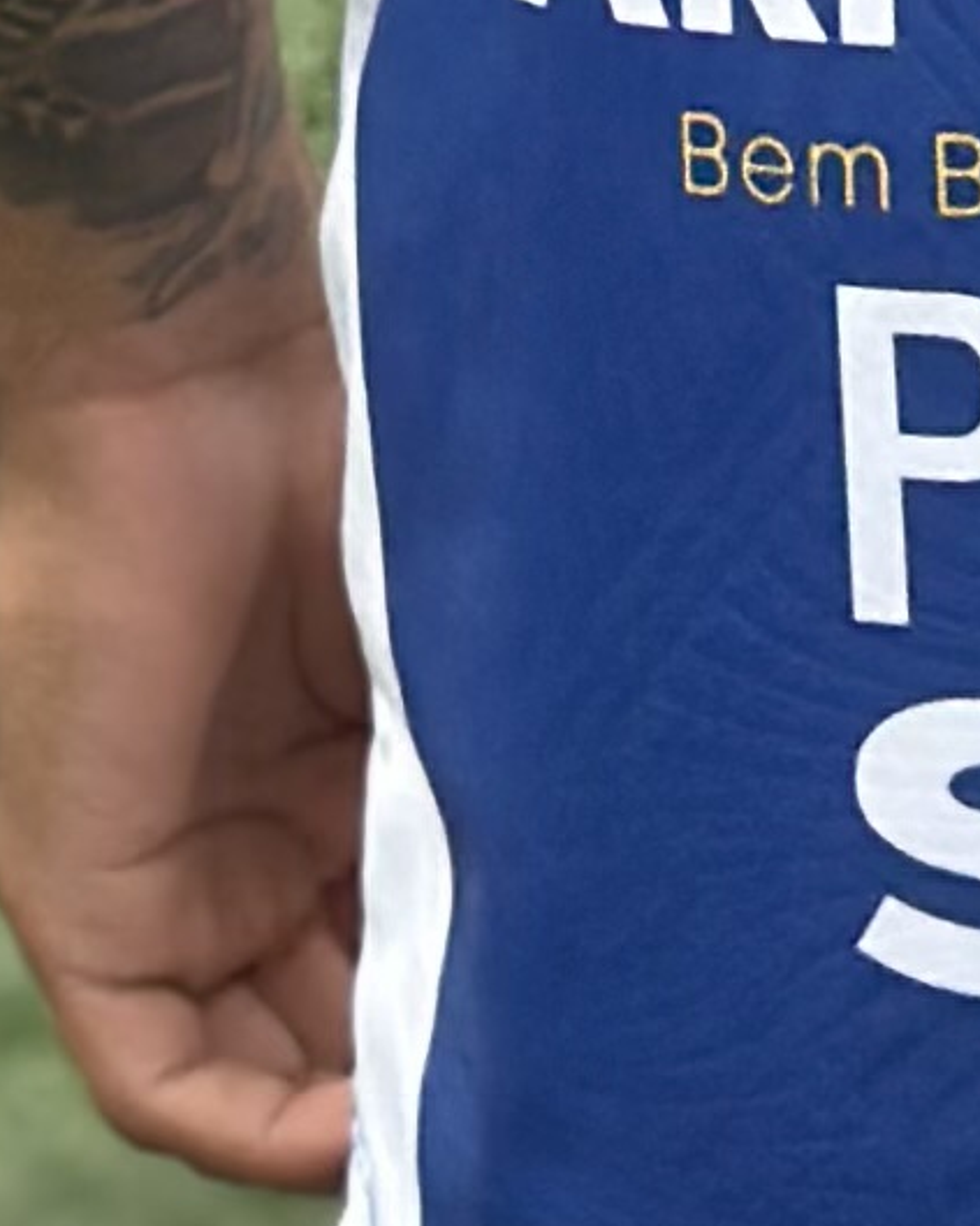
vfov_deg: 5.1
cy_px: -2540
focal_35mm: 357
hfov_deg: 4.3
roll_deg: +0.6
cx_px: 1789
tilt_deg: -2.3
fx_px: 12947
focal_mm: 6.86
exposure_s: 1/475
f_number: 1.78
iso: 80
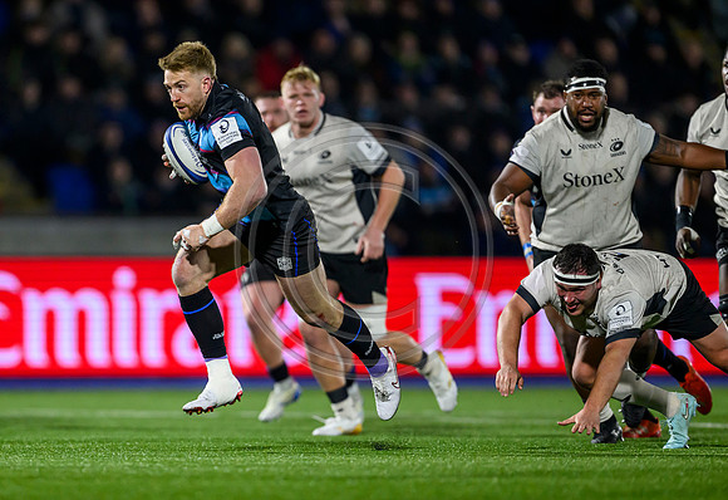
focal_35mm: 526
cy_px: 318
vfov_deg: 2.7
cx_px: 250
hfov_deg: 3.9
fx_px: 10730
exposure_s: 1/1600
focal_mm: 400
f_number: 3.2
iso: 4000
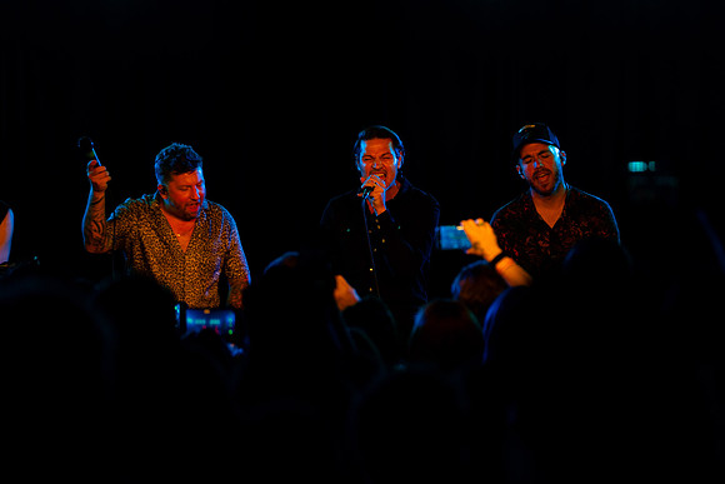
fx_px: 4122
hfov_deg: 10.0
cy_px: 237
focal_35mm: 205
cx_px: 400
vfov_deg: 6.7
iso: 640
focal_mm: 180
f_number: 3.5
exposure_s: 1/250
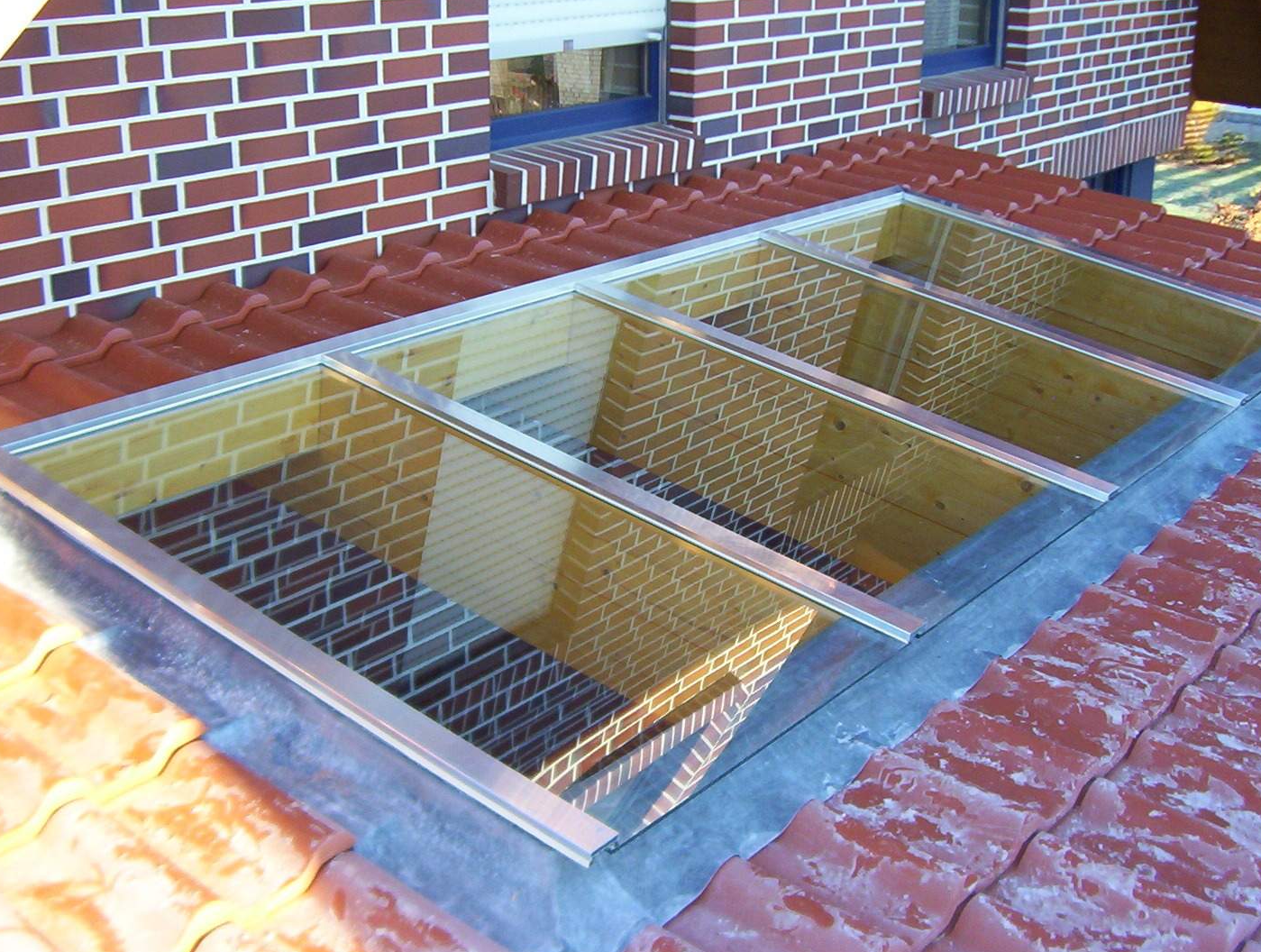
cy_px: 403
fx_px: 1534
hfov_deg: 44.6
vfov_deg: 34.4
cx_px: 696
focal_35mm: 42
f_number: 2.76
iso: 100
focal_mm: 5.54
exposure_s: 1/192
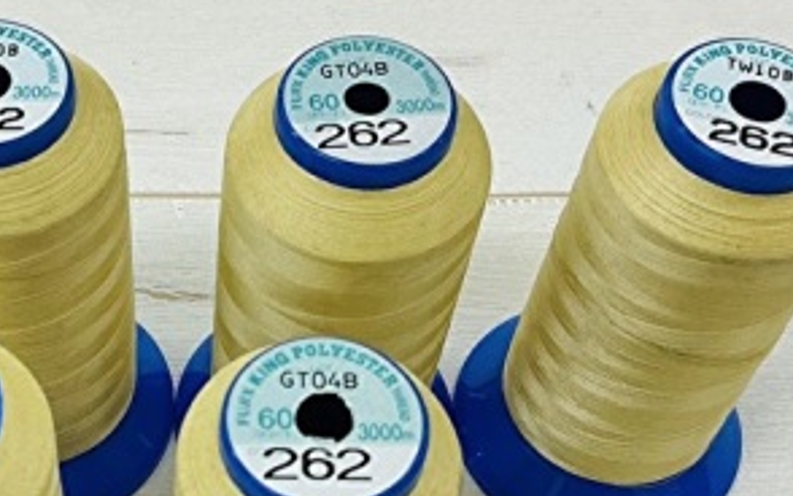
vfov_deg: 19.3
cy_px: 391
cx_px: 192
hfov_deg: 30.1
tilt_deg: -57.5
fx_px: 1449
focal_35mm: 67
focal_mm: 3
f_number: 1.8
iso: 64
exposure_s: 1/60
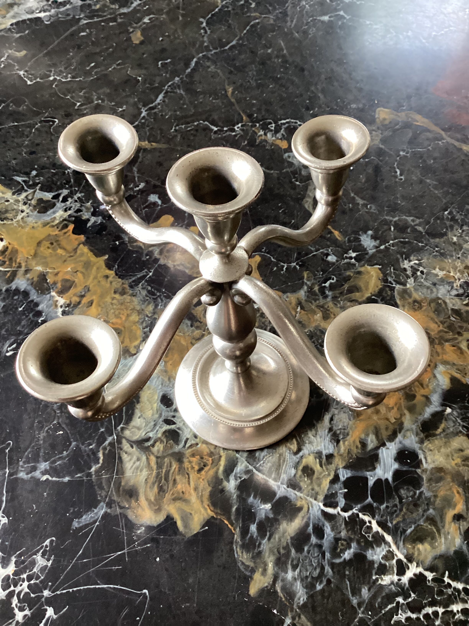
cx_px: 234
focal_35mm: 31
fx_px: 560
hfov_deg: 45.4
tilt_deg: -55.8
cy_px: 313
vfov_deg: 58.4
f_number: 2.4
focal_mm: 3.3
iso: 320
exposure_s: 1/40
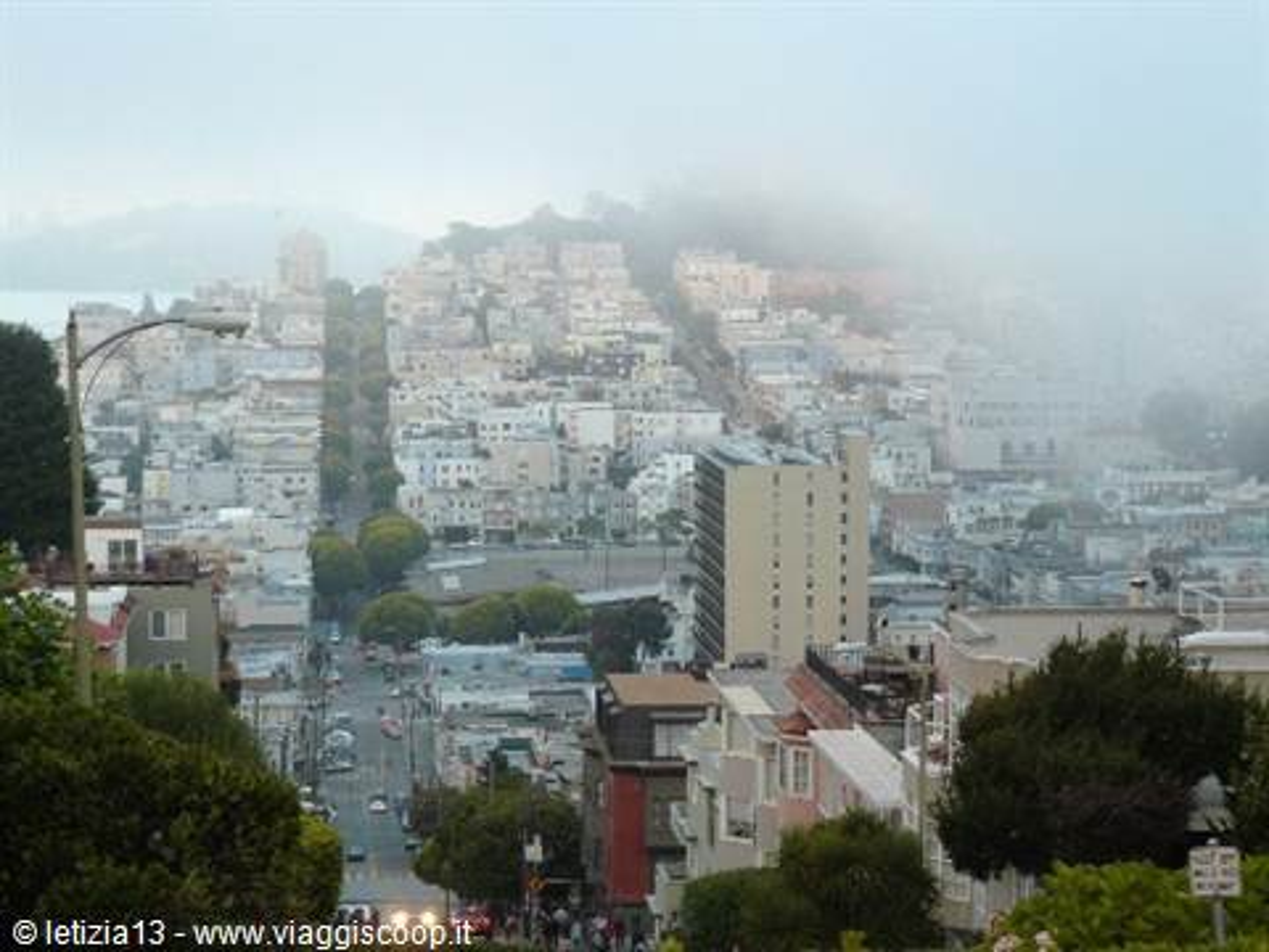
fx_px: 3153
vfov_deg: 17.2
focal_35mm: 86
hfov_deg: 22.8
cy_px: 476
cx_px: 634
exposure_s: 1/125
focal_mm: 14.3
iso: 250
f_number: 3.2
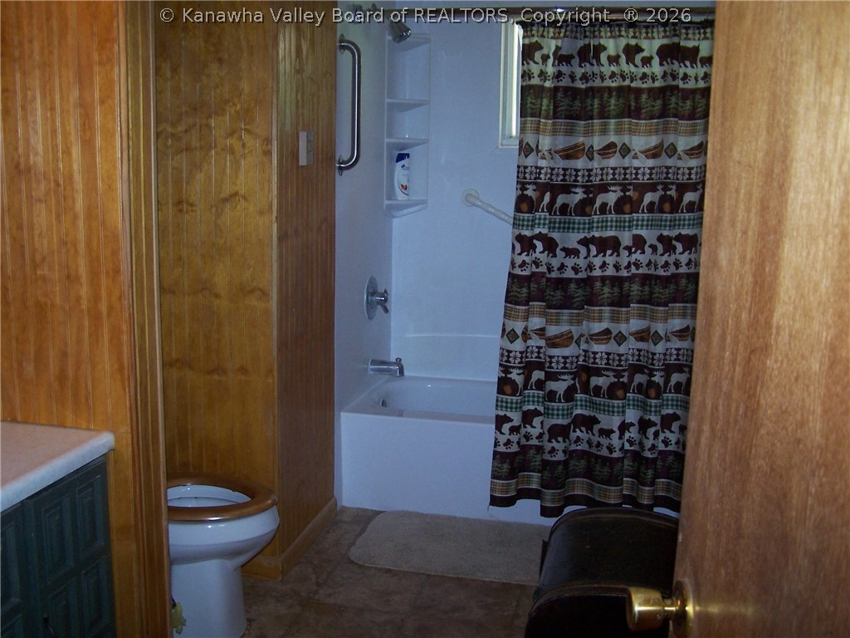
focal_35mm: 38
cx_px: 425
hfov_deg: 49.0
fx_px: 933
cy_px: 319
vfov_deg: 37.7
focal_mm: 6.3
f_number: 2.8
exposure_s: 1/60
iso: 140
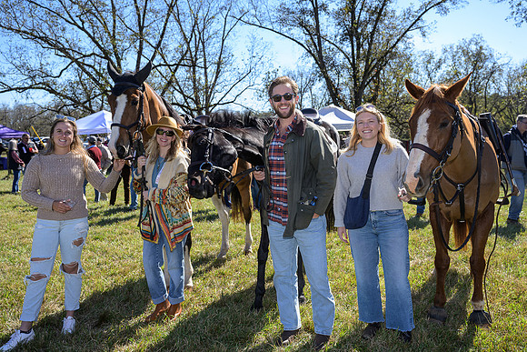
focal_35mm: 31
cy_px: 171
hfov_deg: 59.6
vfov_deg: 41.8
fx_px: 460
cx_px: 272
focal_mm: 30.5
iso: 50
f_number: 5
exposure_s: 1/250
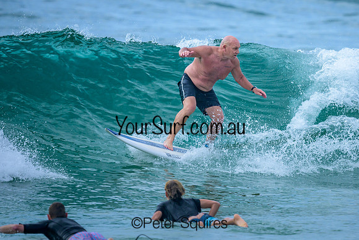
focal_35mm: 1073
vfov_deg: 1.3
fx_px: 10702
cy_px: 79
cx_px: 241
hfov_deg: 1.9
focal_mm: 800
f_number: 6.3
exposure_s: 1/3200
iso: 450
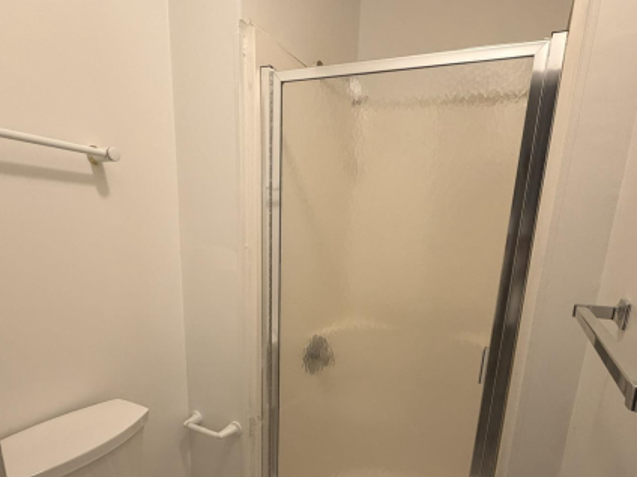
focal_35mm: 22
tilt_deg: -14.3
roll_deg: -1.7
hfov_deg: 76.3
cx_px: 339
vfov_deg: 59.0
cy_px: 336
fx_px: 405
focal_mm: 2.22
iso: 320
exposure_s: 1/120
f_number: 2.2
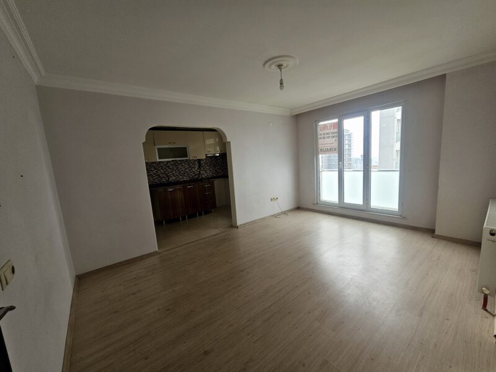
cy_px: 186
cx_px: 248
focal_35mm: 13
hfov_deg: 106.2
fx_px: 186
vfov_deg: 89.9
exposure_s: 1/237
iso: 80
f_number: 2.2
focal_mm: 2.2
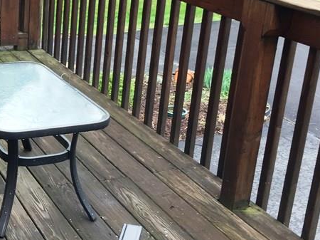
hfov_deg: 27.4
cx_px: -14
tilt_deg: -20.6
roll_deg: -0.7
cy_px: 80
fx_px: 610
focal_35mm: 66
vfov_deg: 22.1
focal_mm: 4.15
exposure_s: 1/153
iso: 32
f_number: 2.2
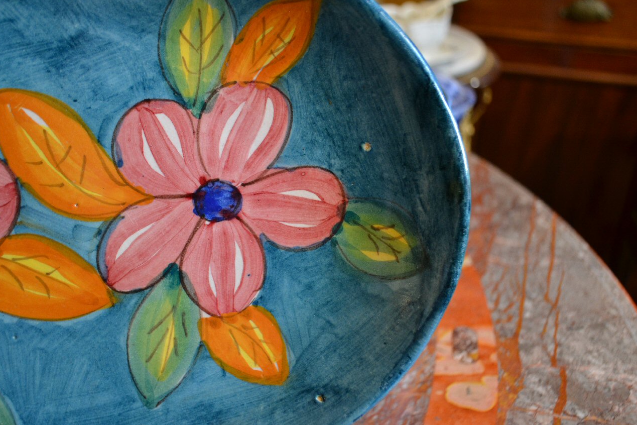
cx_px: 276
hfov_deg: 49.4
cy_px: 214
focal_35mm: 39
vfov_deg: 34.2
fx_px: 690
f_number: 3.8
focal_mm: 22
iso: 900
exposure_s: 1/60
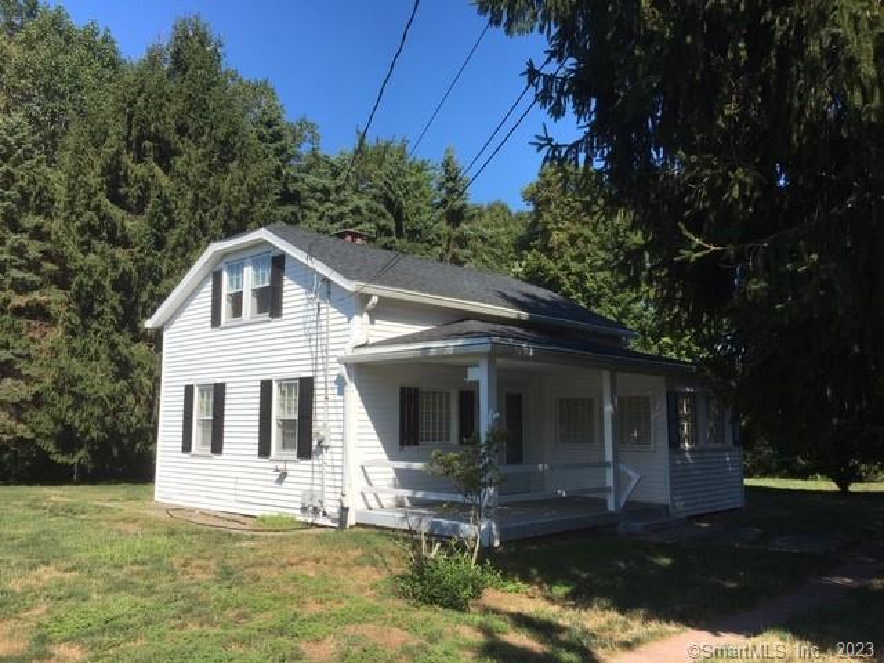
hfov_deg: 61.7
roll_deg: -1.1
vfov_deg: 48.2
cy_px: 332
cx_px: 442
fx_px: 741
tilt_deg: +6.8
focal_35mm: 29
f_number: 2.2
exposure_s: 1/1709
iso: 25
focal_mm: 4.15
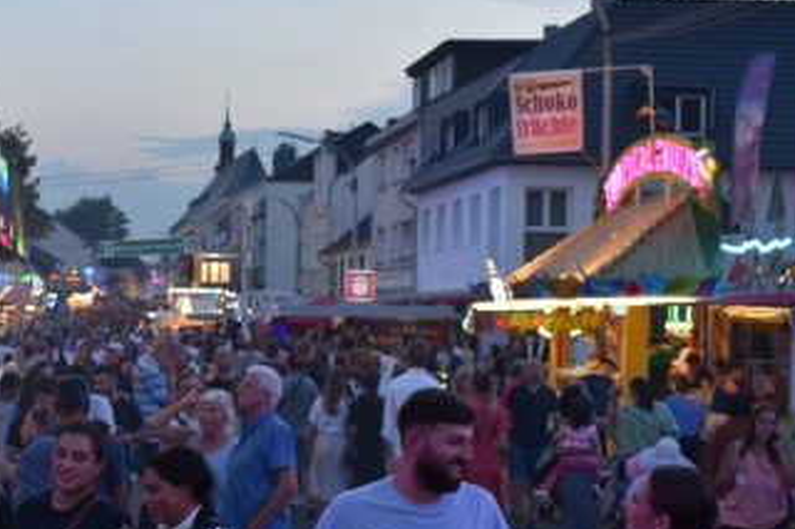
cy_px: 345
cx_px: 99
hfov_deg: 24.4
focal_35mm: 81
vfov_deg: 16.8
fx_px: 1788
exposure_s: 1/100
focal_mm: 30
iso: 400
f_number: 5
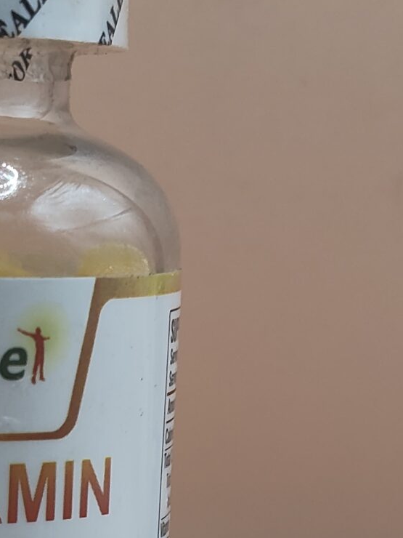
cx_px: -73
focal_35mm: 173
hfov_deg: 8.5
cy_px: 622
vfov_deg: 11.2
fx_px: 2685
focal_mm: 5.56
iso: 139
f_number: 1.88
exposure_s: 1/100
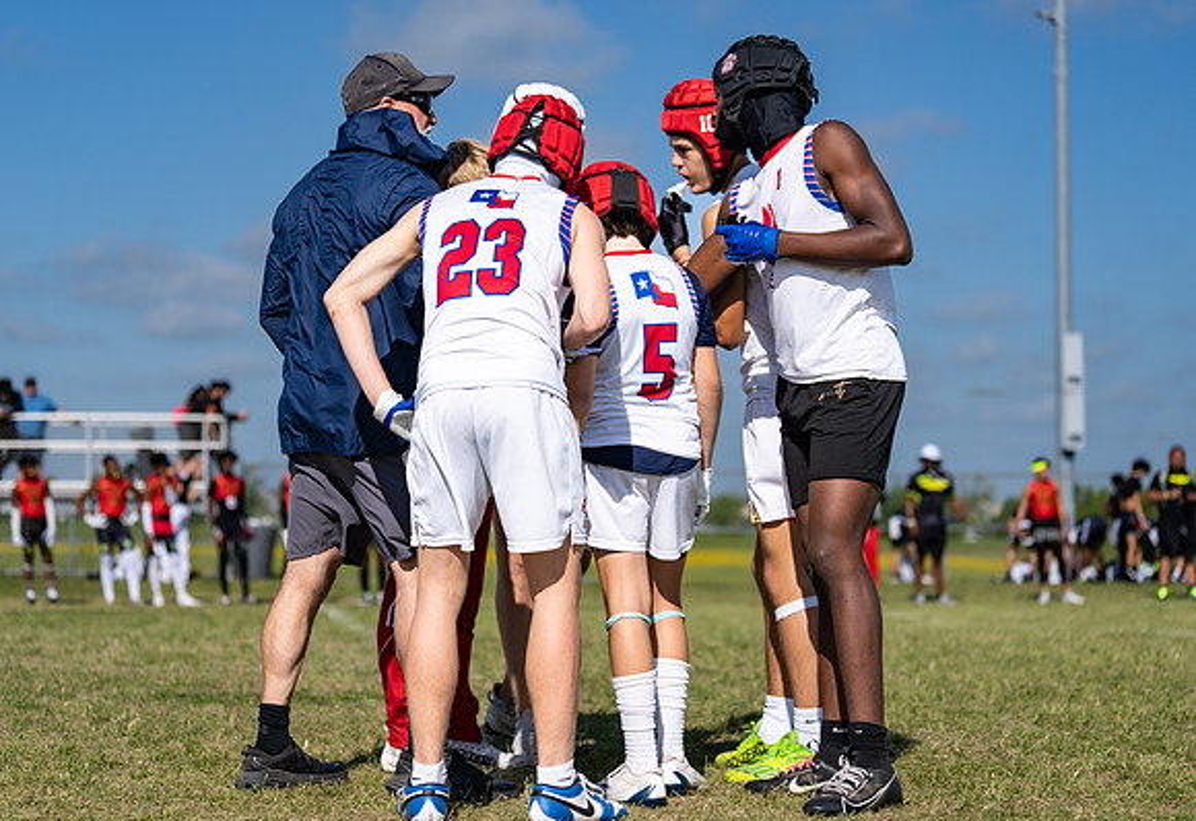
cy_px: 381
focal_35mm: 78
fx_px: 2618
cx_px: 537
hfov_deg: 25.7
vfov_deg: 17.8
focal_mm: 70
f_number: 2.8
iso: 100
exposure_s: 1/4000
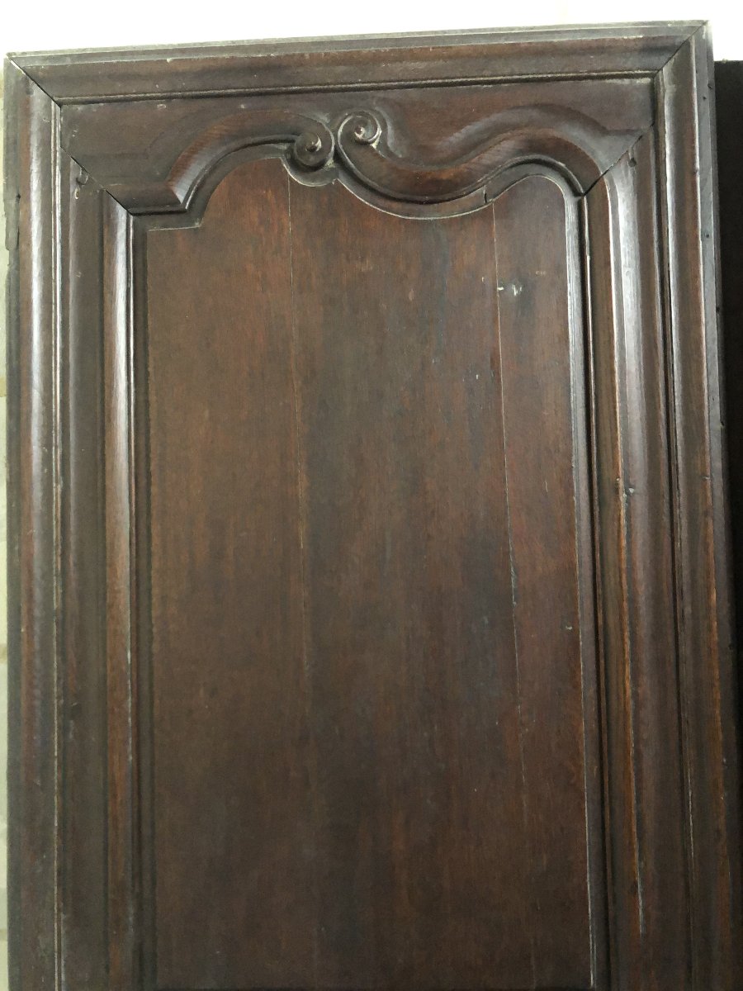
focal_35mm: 28
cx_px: 372
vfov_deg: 63.4
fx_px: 801
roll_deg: +1.3
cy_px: 496
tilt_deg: -2.2
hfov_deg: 49.7
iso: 640
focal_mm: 4
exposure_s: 1/24
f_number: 1.8
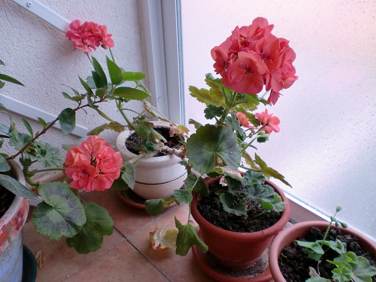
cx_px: 188
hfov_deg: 52.6
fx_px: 380
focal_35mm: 35
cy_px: 141
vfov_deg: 40.7
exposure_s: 1/60
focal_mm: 6.3
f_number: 3.1
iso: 200
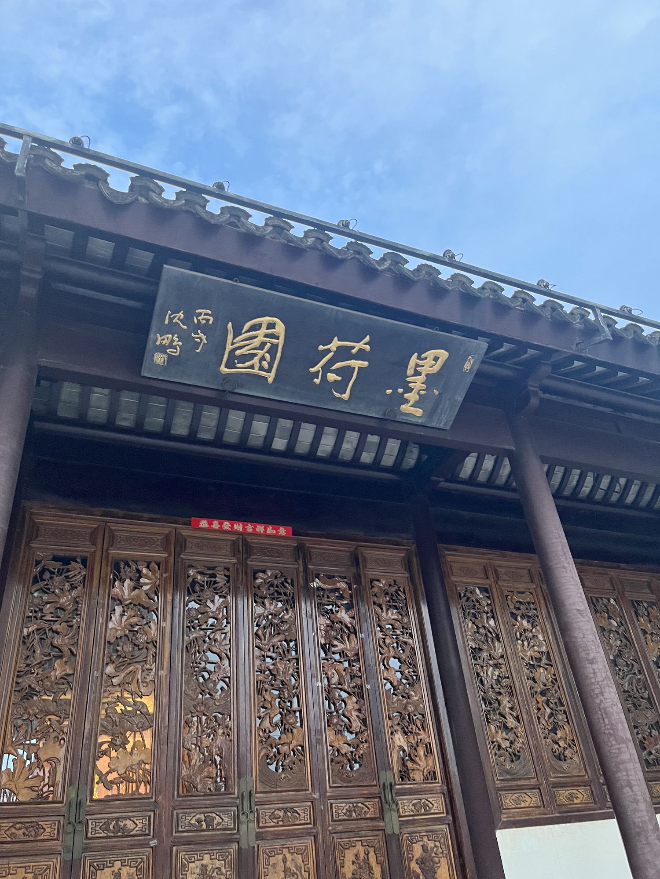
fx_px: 661
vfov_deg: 67.3
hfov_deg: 53.1
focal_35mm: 26
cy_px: 440
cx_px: 330
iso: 125
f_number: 1.6
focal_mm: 5.1
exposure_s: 1/97
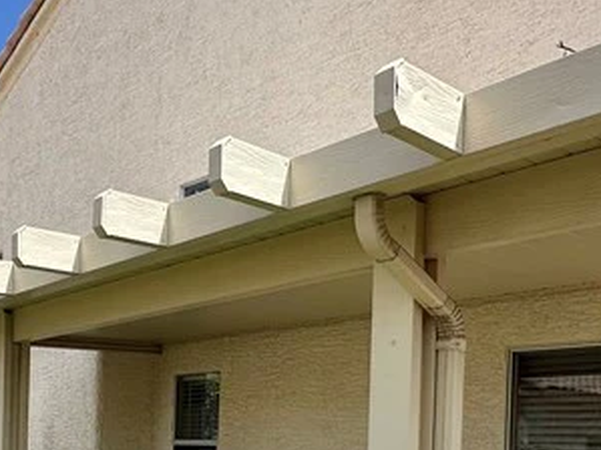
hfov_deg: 37.9
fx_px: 833
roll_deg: -2.1
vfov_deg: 28.2
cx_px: 103
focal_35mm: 48
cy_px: 462
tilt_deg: -0.5
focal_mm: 2.22
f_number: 2.2
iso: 50
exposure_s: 1/1618
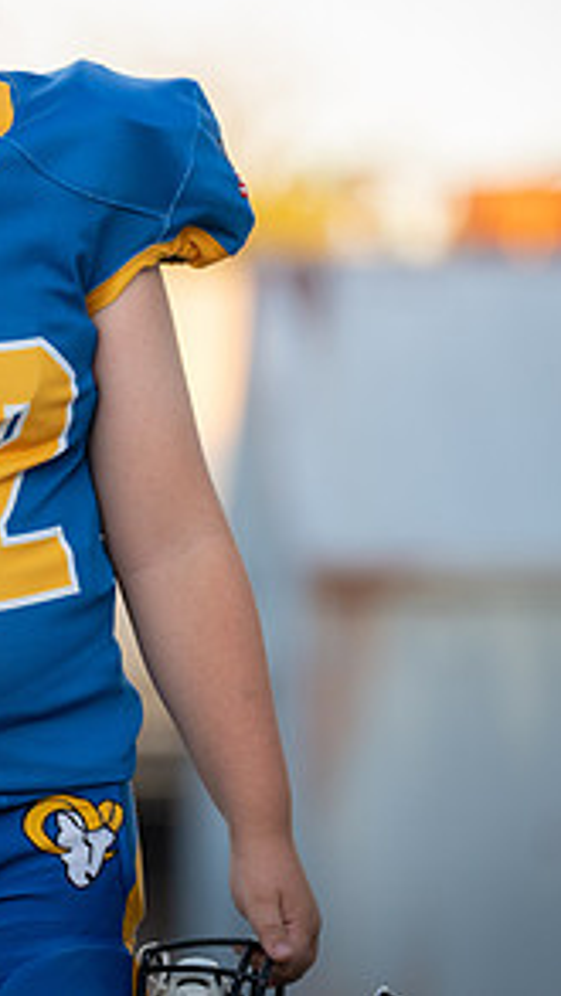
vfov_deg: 6.9
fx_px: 8217
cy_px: 342
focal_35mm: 311
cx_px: -68
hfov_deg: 3.9
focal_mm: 144
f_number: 2.8
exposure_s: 1/320
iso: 320
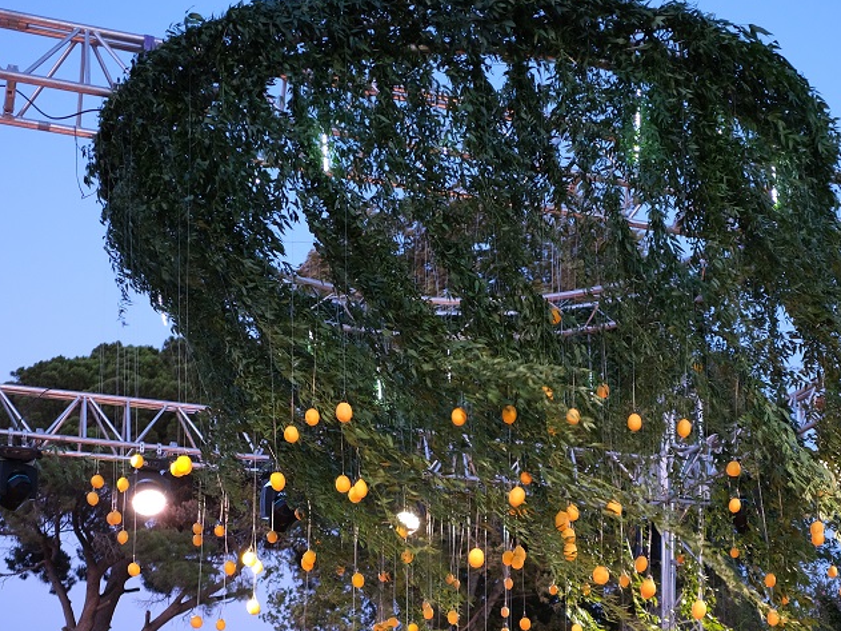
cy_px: 656
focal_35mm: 64
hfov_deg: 30.2
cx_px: 500
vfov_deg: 21.9
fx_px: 1555
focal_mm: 23
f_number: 2
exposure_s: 1/60
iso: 800
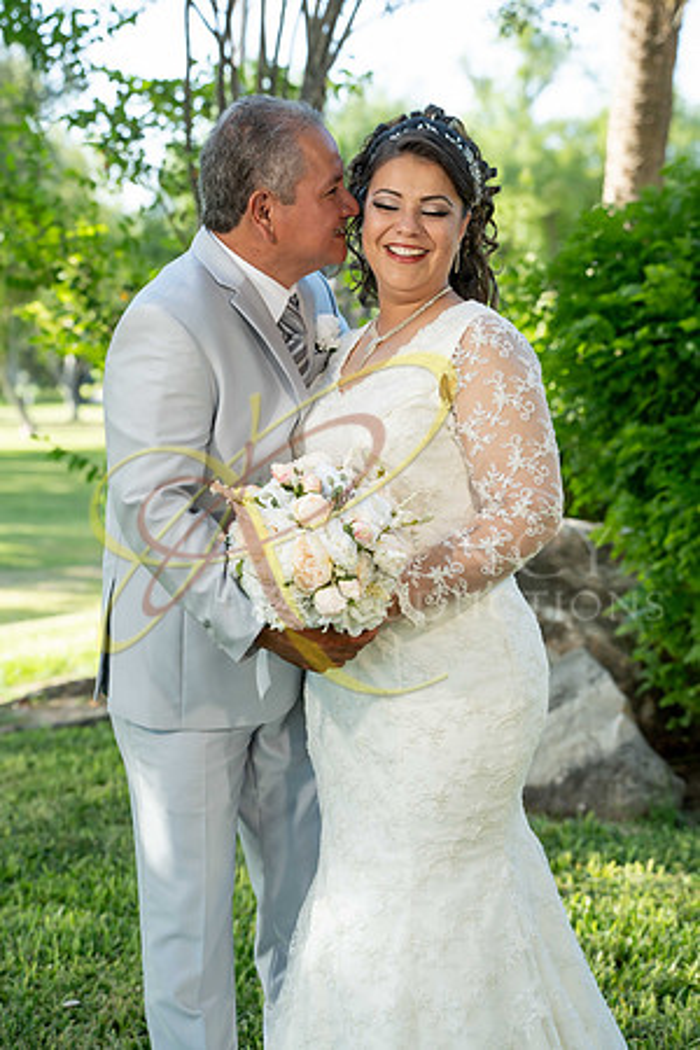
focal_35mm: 70
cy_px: 525
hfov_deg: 19.5
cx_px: 350
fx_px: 2042
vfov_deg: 28.8
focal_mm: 70
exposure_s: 1/500
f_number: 4
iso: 500
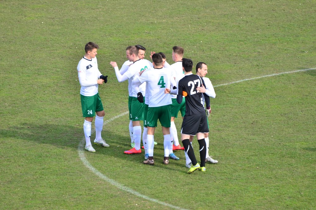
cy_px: 105
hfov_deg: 4.6
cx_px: 158
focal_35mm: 450
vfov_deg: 3.0
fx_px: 3943
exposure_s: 1/640
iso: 320
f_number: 5.6
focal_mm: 300
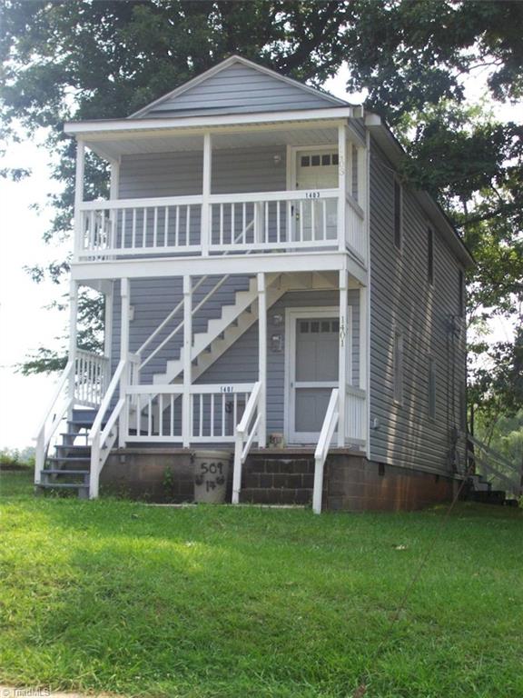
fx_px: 1309
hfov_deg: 22.6
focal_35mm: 65
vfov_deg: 29.8
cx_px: 262
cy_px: 349
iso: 80
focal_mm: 10.8
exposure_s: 1/357
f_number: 3.6
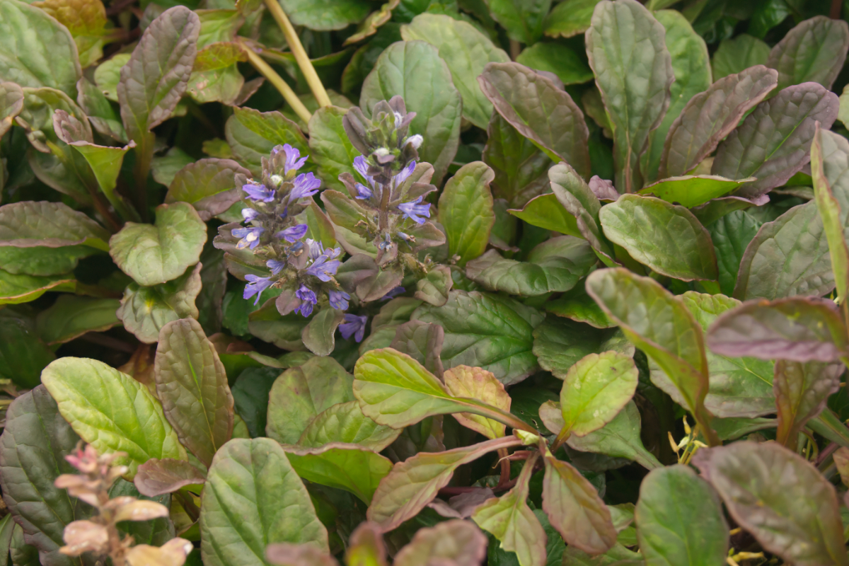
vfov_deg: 16.6
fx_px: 1945
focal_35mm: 82
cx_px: 424
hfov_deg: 24.6
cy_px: 283
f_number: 9
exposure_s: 1/500
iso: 2000
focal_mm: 55
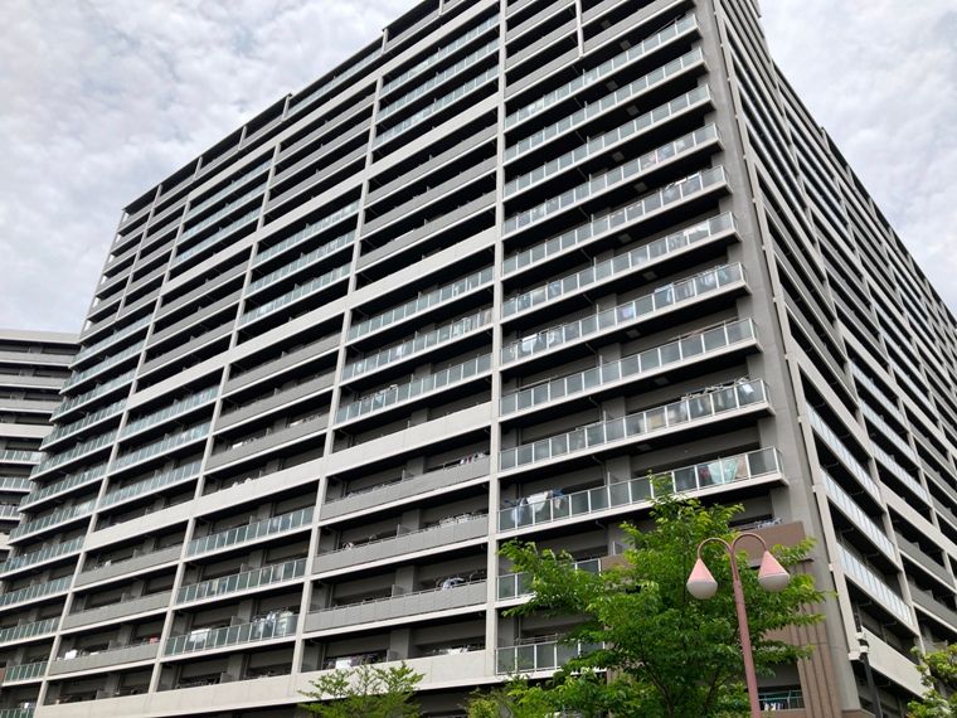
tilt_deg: +34.1
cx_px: 478
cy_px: 359
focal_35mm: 28
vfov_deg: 49.7
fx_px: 774
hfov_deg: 63.4
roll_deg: -2.3
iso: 20
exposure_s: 1/1499
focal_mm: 3.99
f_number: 1.8
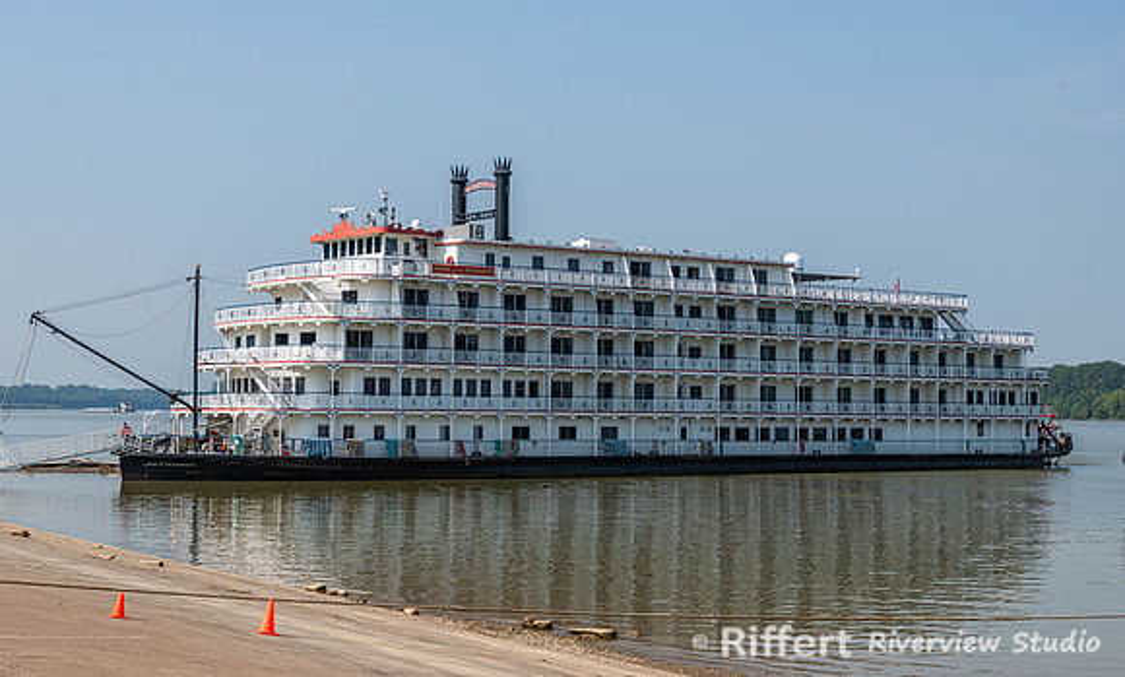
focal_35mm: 63
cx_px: 563
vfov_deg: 20.2
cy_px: 374
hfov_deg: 33.0
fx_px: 1900
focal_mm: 58
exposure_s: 1/160
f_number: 8
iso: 64
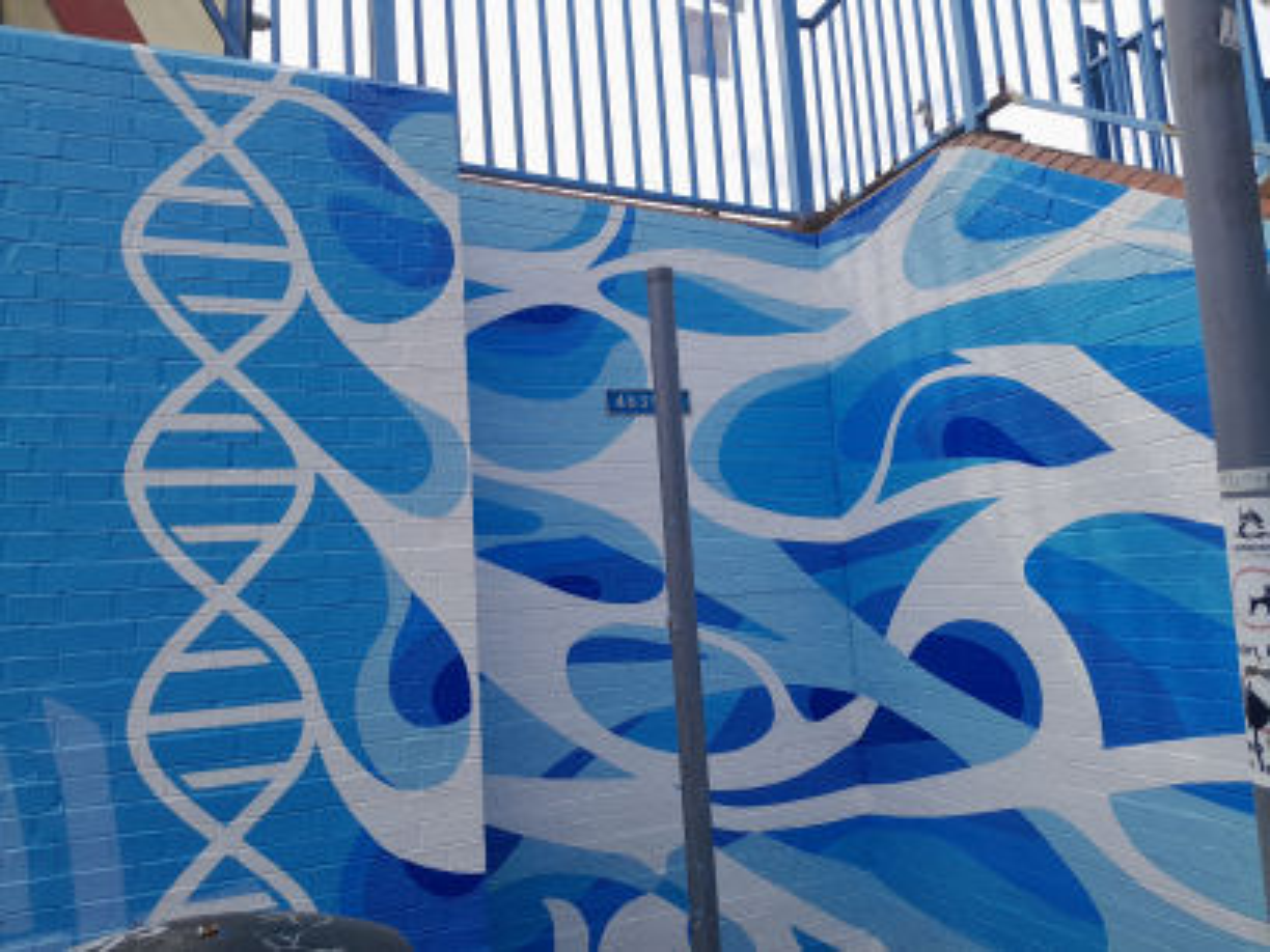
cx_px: 635
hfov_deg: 67.3
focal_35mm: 26
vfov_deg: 53.1
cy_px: 476
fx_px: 954
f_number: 1.8
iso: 40
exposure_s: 1/392
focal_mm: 3.98
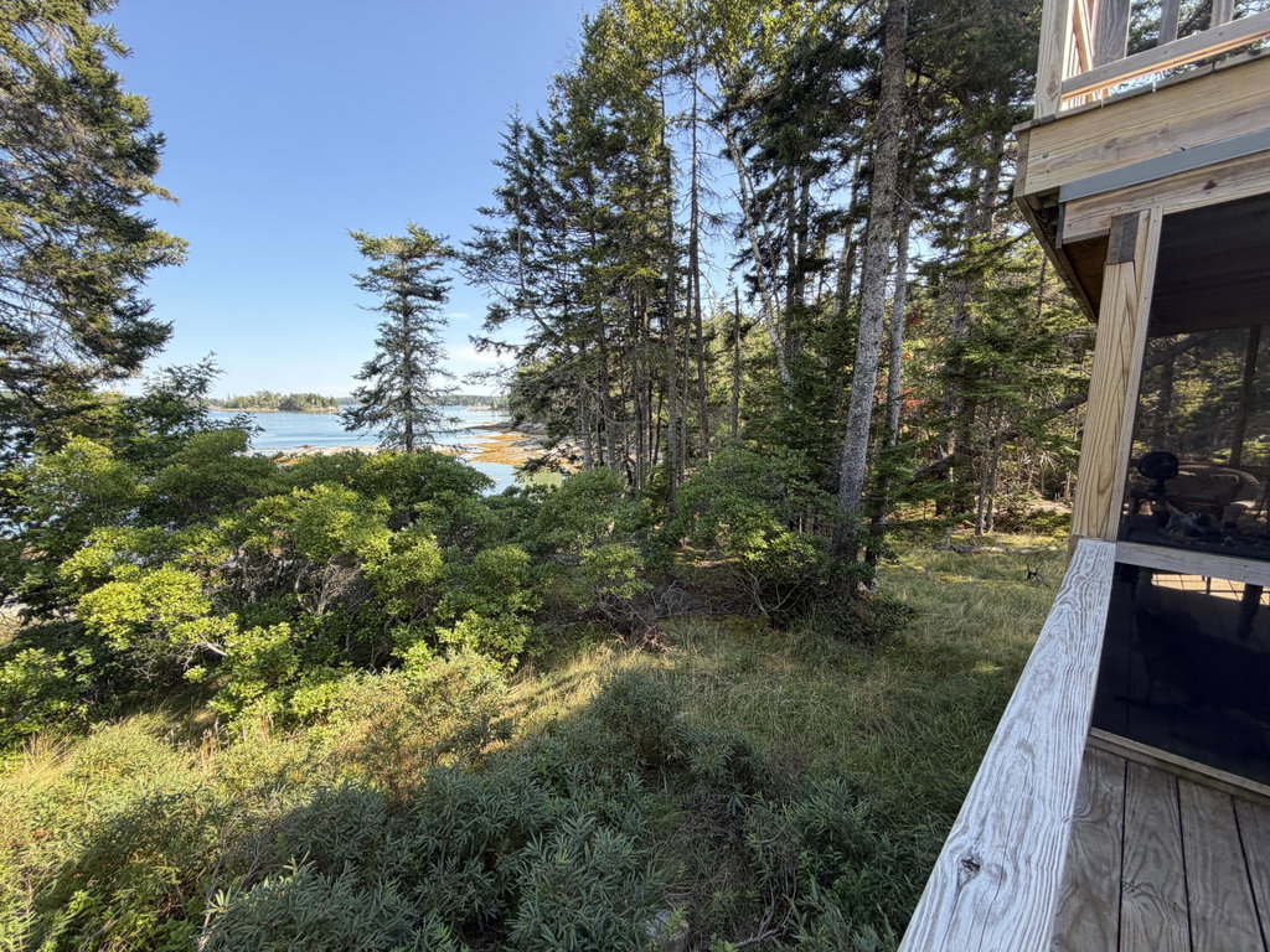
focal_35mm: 14
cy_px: 476
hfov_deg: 102.1
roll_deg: -0.9
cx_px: 635
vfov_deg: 85.7
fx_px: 514
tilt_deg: -8.4
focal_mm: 2.22
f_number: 2.2
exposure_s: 1/121
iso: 64
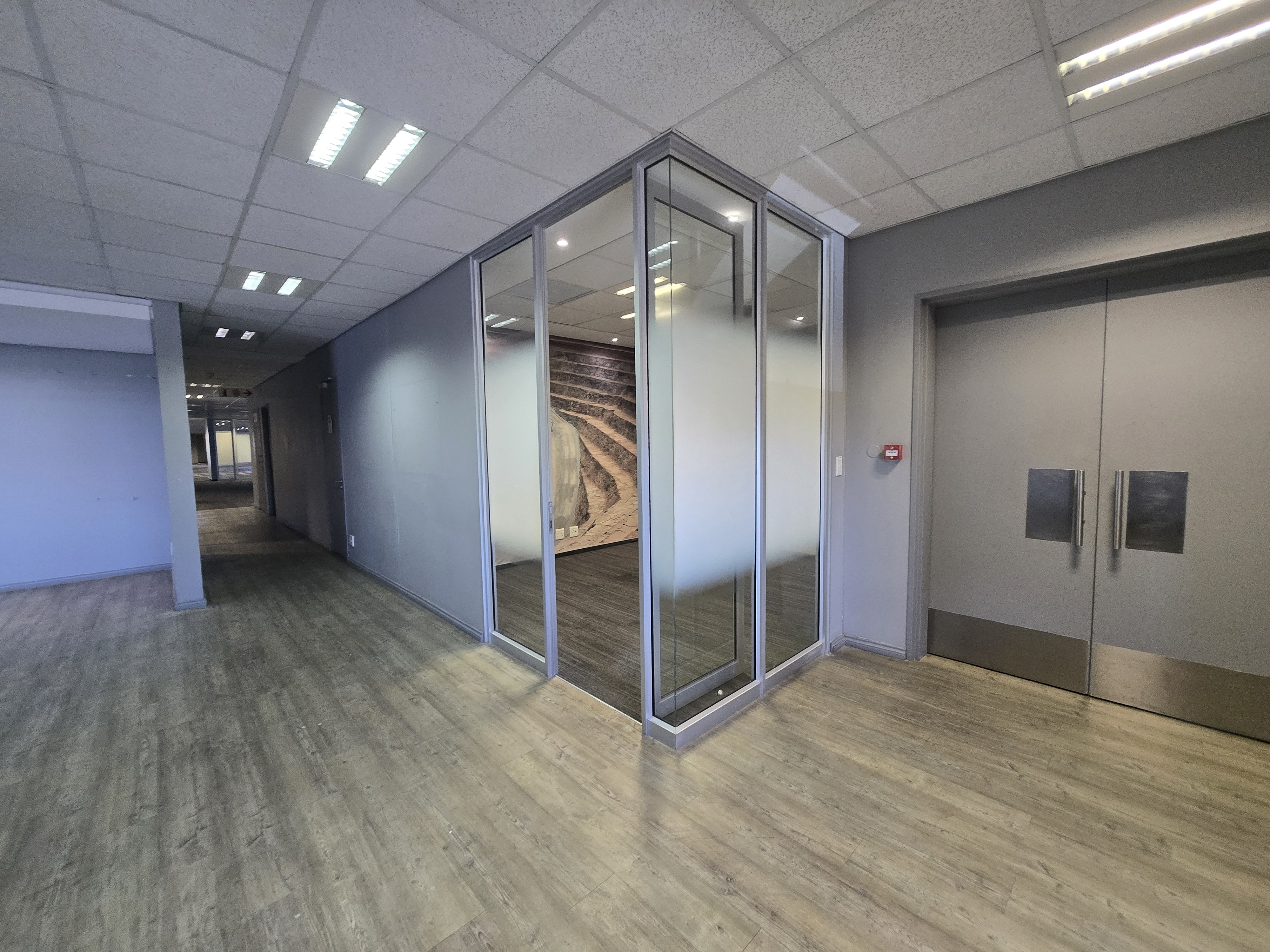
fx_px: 477
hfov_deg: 106.2
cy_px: 476
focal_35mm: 13
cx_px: 635
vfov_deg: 89.9
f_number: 2.2
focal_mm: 1.7
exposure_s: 1/50
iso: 250
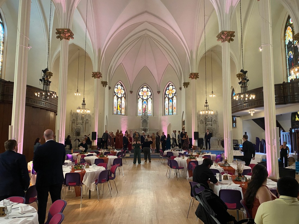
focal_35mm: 26
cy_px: 112
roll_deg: +0.0
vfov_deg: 53.1
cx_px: 150
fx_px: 225
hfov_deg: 67.3
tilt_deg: +5.5
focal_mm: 4.25
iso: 320
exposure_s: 1/60
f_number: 1.8
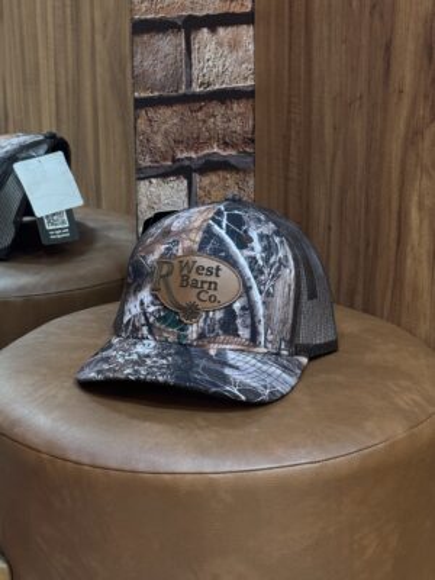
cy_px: 290
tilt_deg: -14.9
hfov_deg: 30.3
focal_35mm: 48
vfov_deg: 39.7
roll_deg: +0.9
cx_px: 218
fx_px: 804
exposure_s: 1/40
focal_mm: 6.76
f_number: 1.78
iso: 250
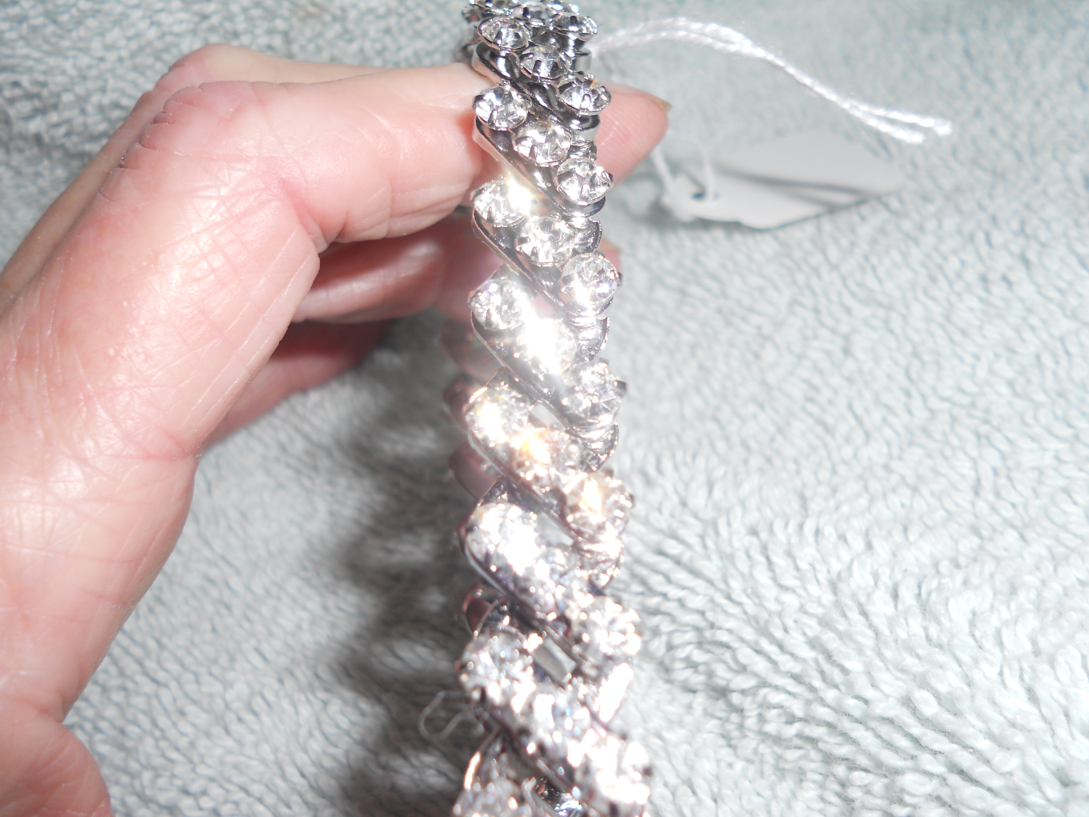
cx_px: 544
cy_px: 408
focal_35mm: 32
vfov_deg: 44.2
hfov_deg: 56.8
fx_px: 1007
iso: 80
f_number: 8.8
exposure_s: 1/25
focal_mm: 5.8
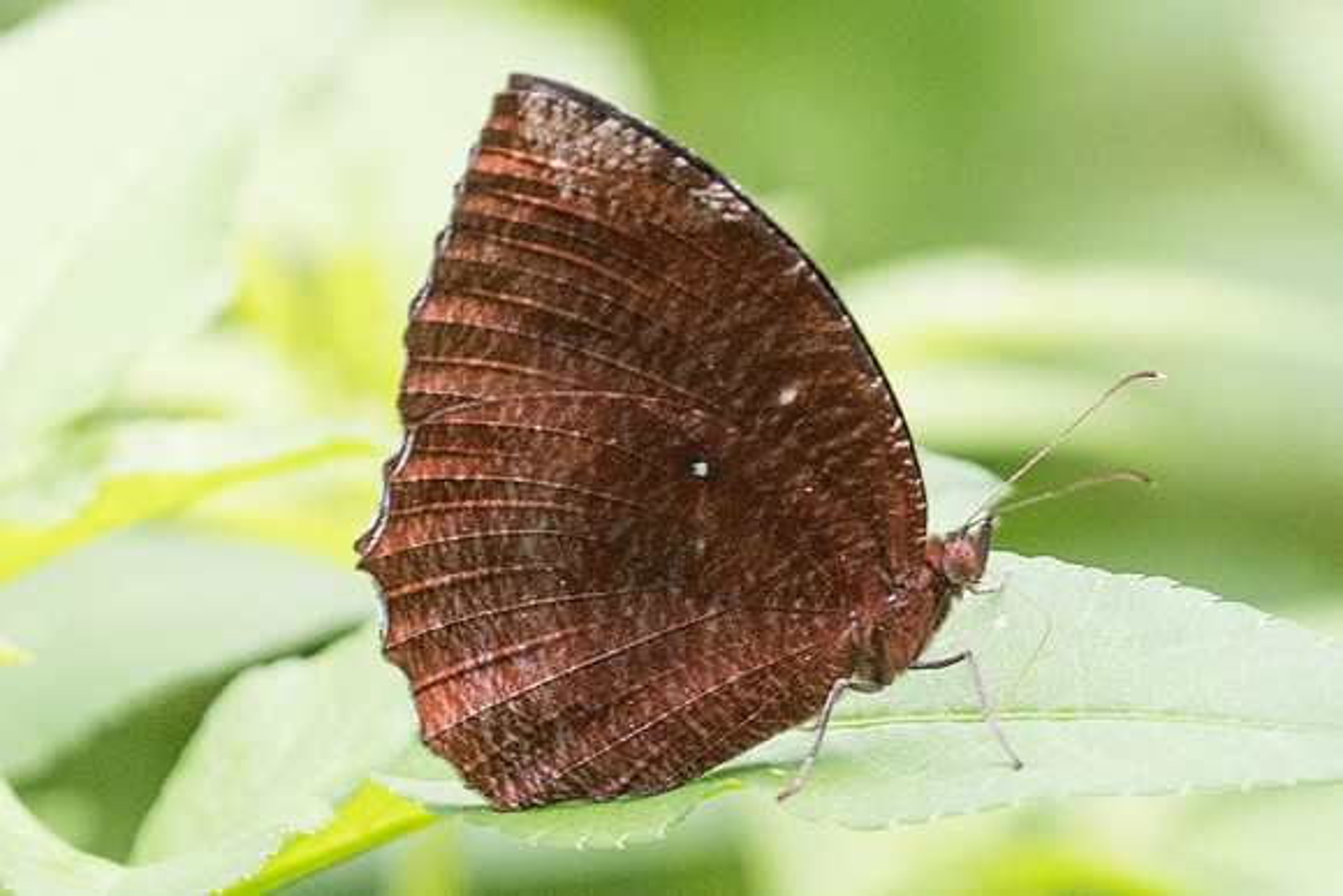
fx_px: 26496
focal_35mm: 710
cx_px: 913
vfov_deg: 1.9
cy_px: 251
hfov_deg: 2.9
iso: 800
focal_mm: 150
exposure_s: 1/250
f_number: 4.5
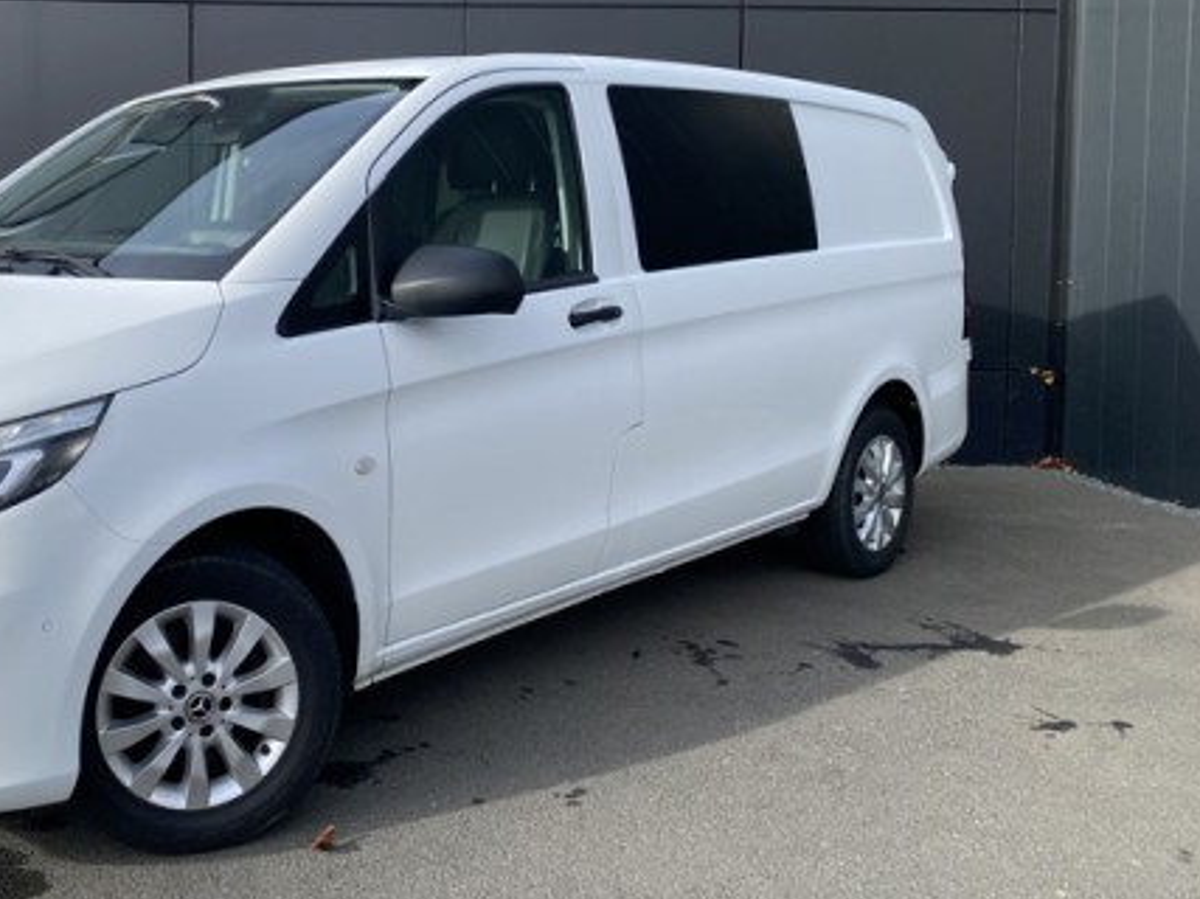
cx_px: 312
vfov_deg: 36.5
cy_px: 315
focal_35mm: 39
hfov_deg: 46.3
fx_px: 1352
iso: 32
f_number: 1.8
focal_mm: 4.25
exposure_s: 1/1157
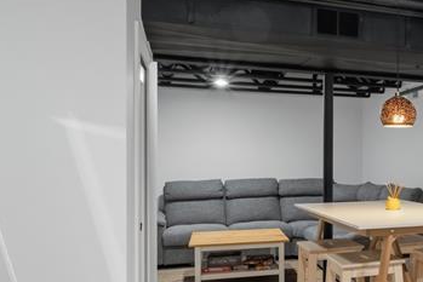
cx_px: 444
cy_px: 154
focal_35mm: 44
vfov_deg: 30.5
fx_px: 517
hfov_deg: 38.3
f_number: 8
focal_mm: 10
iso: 1000
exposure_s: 1
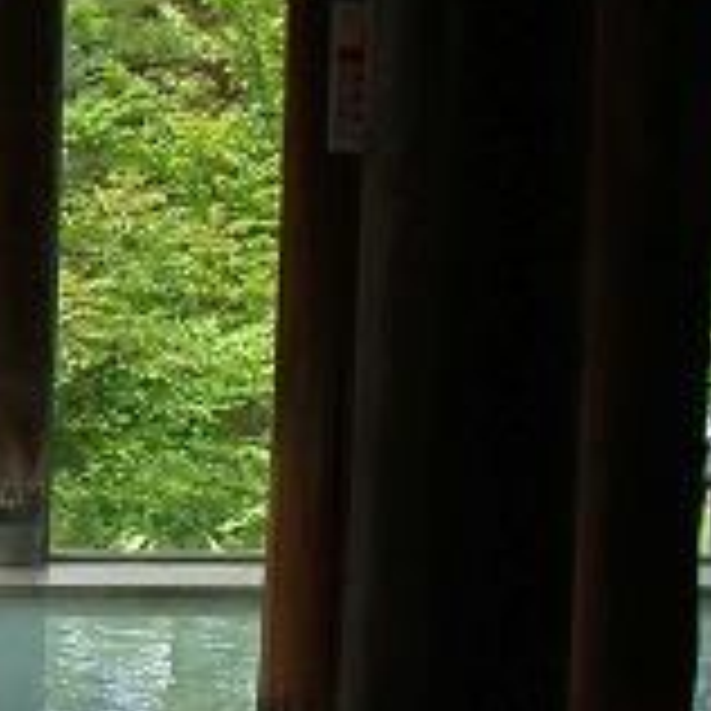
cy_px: 441
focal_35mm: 125
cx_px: -544
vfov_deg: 13.9
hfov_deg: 12.8
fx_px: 2905
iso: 80
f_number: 4.3
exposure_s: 1/160
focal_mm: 5.8
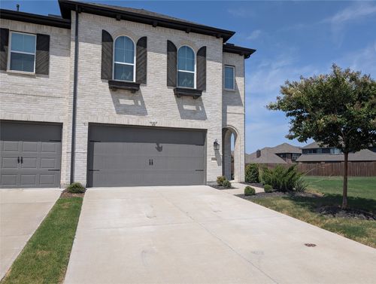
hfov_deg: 71.5
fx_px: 261
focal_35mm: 24
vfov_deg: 57.0
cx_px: 188
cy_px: 142
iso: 24
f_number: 1.68
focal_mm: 6.9
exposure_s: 1/1513
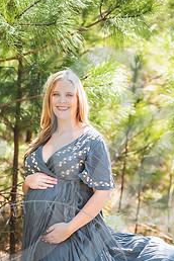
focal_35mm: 148
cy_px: 218
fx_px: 1073
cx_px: 85
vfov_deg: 13.8
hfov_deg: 9.3
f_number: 2.8
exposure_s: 1/400
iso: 100
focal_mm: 85
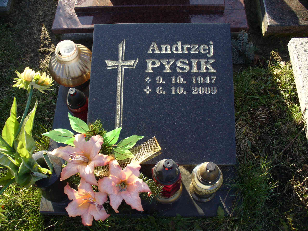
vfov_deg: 38.7
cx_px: 154
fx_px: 329
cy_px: 116
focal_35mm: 37
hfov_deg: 50.1
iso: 80
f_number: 2.8
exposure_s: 1/250
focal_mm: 6.1
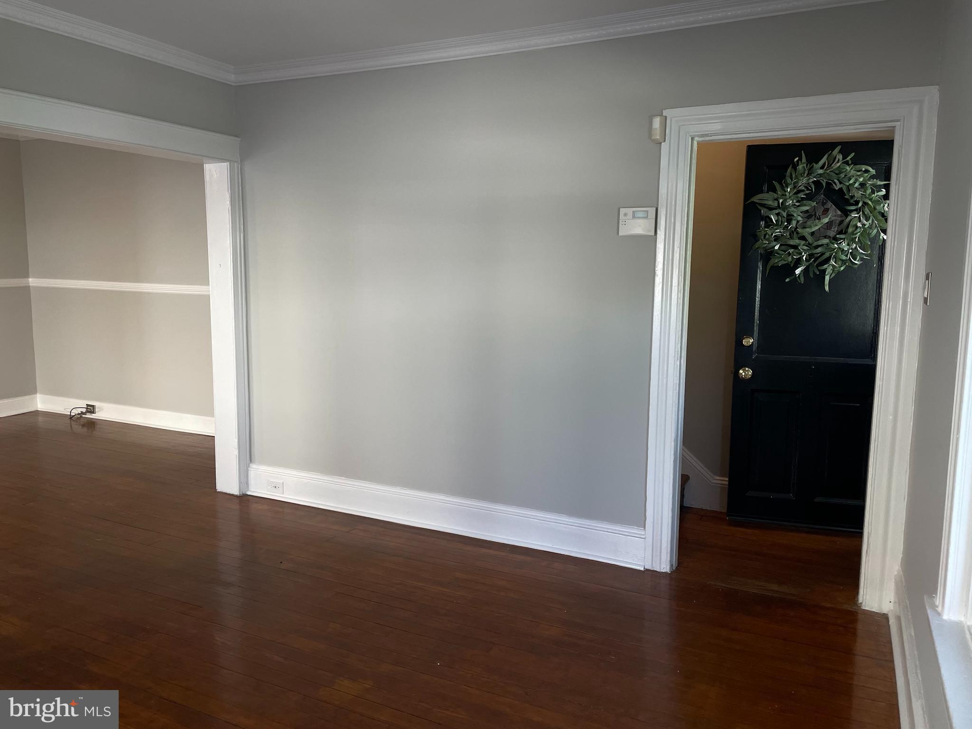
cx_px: 486
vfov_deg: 53.1
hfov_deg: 67.3
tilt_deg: -7.5
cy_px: 364
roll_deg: -0.3
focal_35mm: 26
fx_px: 730
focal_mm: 4.2
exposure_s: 1/120
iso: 125
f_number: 1.6
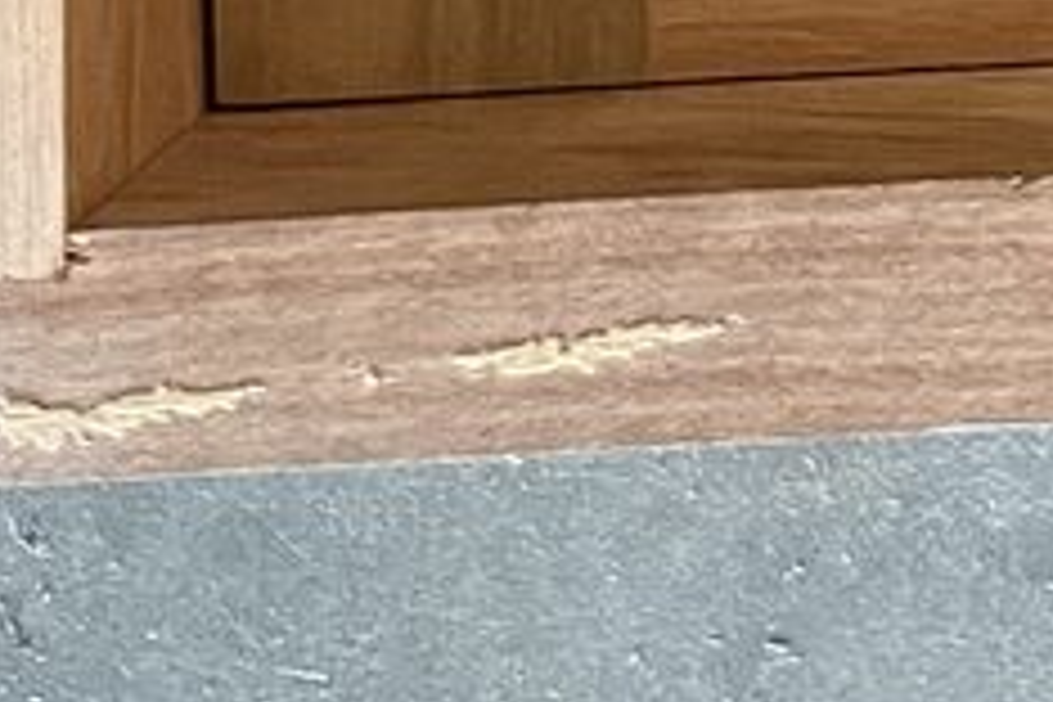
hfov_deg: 11.6
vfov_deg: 7.4
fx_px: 4738
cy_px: -1426
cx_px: 1980
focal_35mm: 162
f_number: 1.6
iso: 400
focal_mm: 5.1
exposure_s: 1/60
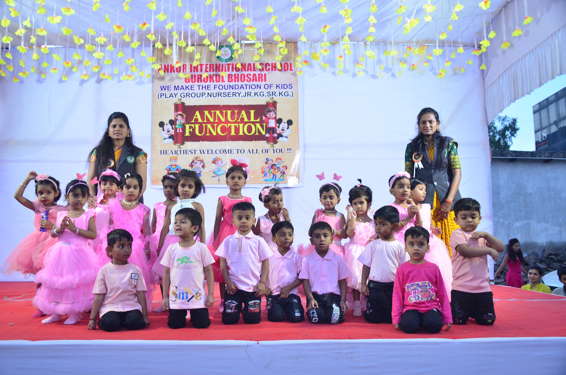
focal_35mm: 33
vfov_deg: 39.8
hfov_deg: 57.3
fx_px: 518
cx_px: 283
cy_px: 188
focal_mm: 22
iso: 800
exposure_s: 1/125
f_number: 4
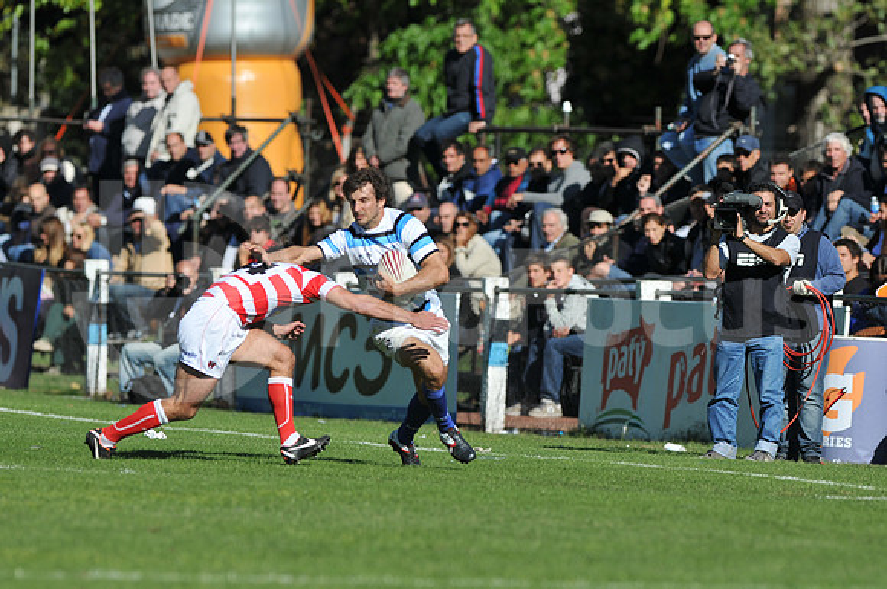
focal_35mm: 450
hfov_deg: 4.6
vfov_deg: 3.0
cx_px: 444
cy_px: 294
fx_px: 11072
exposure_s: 1/3200
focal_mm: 300
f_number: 3.5
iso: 200
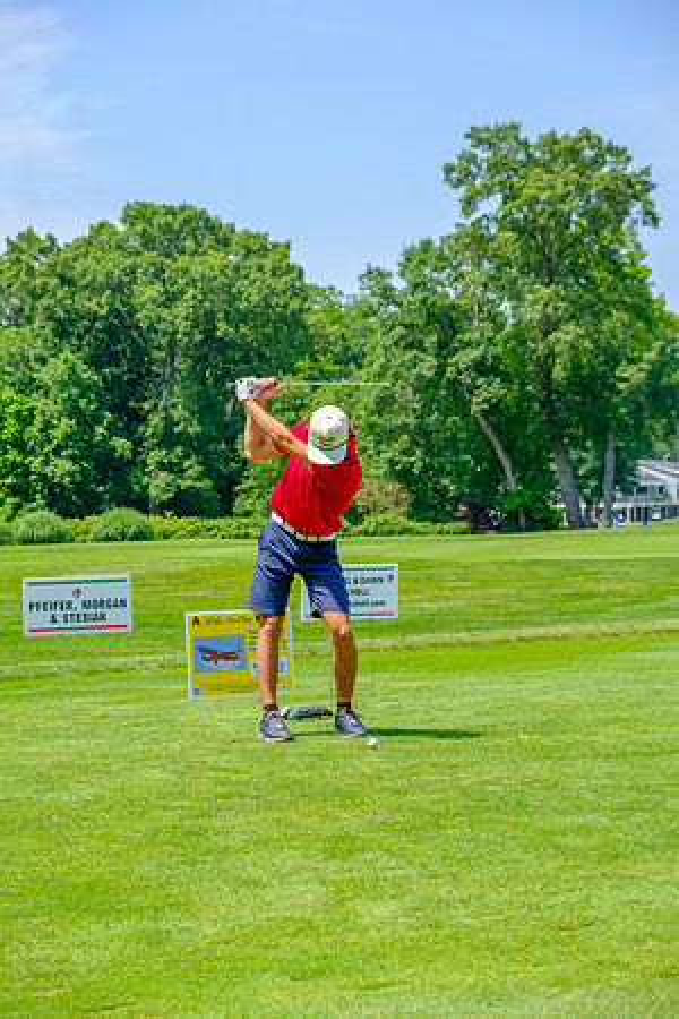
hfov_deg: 16.5
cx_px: 340
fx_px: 2348
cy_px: 510
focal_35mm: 83
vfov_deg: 24.5
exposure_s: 1/500
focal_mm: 55
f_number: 5
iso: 200
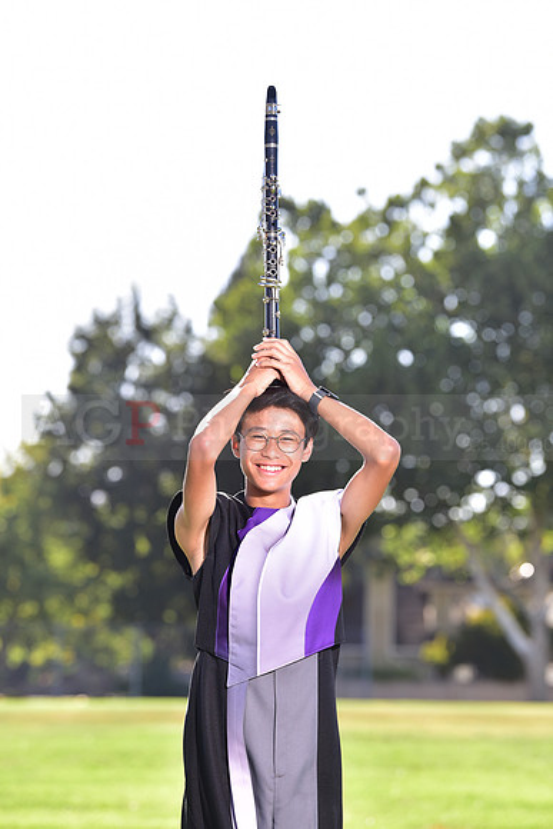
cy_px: 414
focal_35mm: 135
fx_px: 3109
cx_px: 276
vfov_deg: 15.2
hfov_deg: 10.2
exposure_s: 1/250
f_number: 4.5
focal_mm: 135
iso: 100
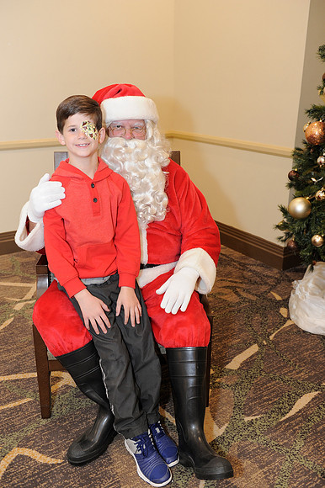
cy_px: 244
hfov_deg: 38.8
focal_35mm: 34
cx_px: 162
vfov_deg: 55.8
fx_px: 461
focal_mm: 34
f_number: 4
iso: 1600
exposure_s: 1/100
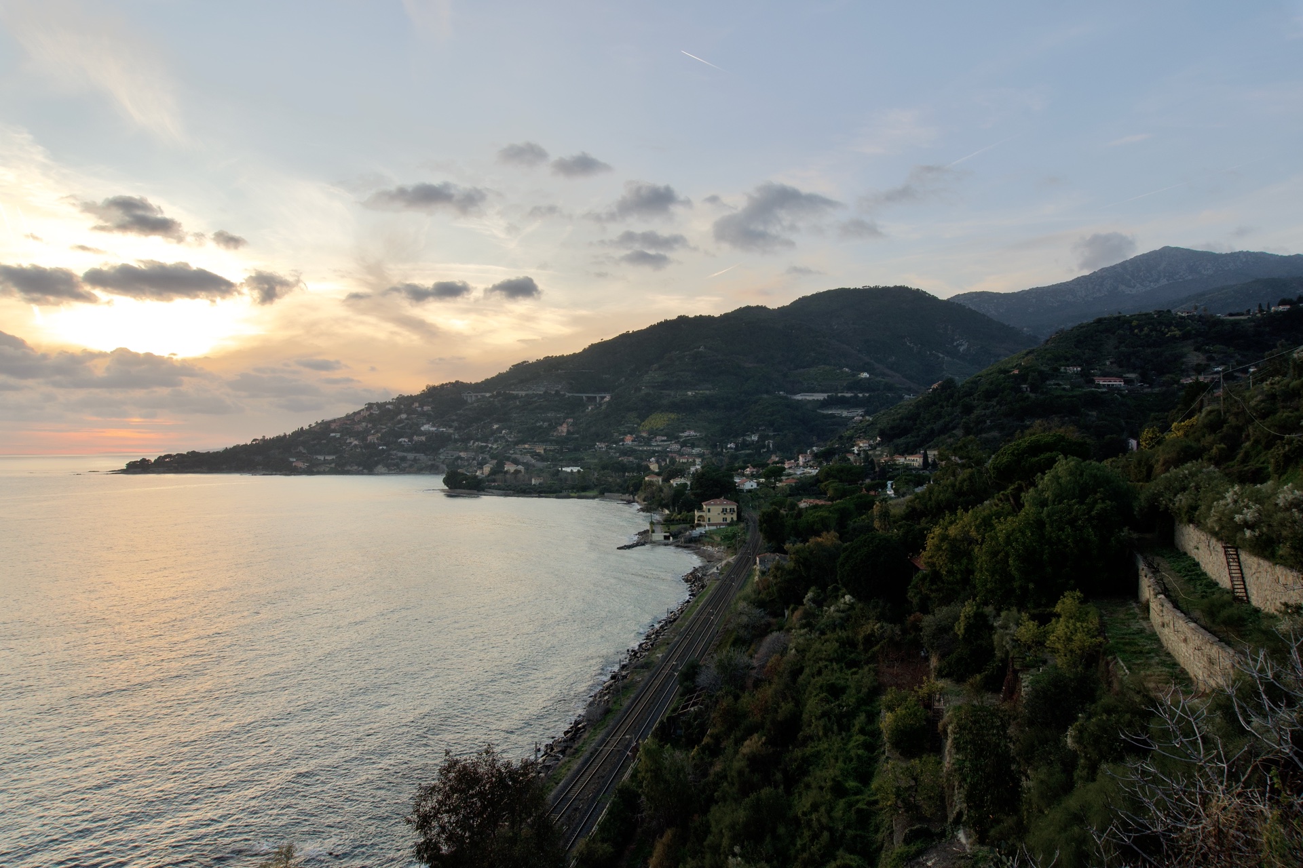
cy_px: 434
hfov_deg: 73.7
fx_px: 869
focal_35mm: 24
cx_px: 652
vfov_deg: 53.1
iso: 100
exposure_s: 1/100
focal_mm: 16
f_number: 8
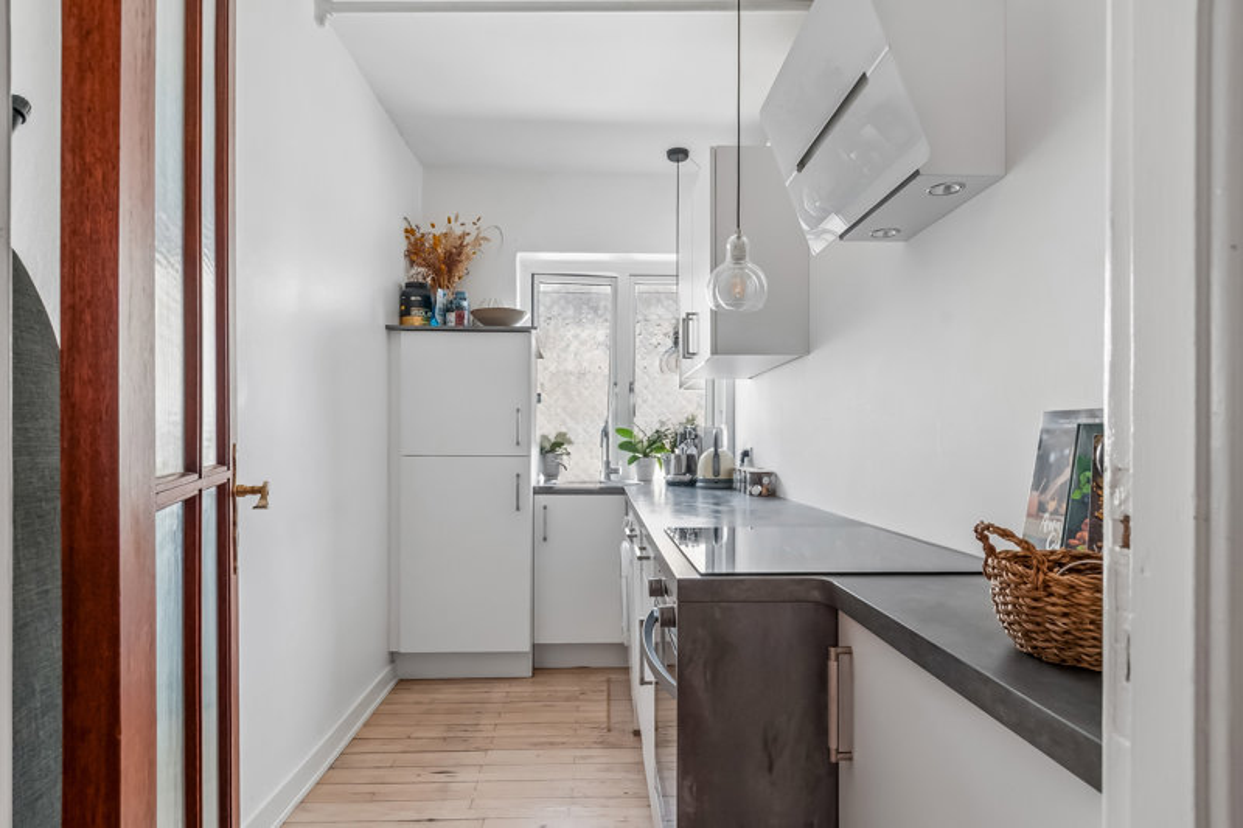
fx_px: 621
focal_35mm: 18
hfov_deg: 90.0
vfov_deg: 67.4
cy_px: 414
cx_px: 622
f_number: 10
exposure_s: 1/5
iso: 200
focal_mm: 12
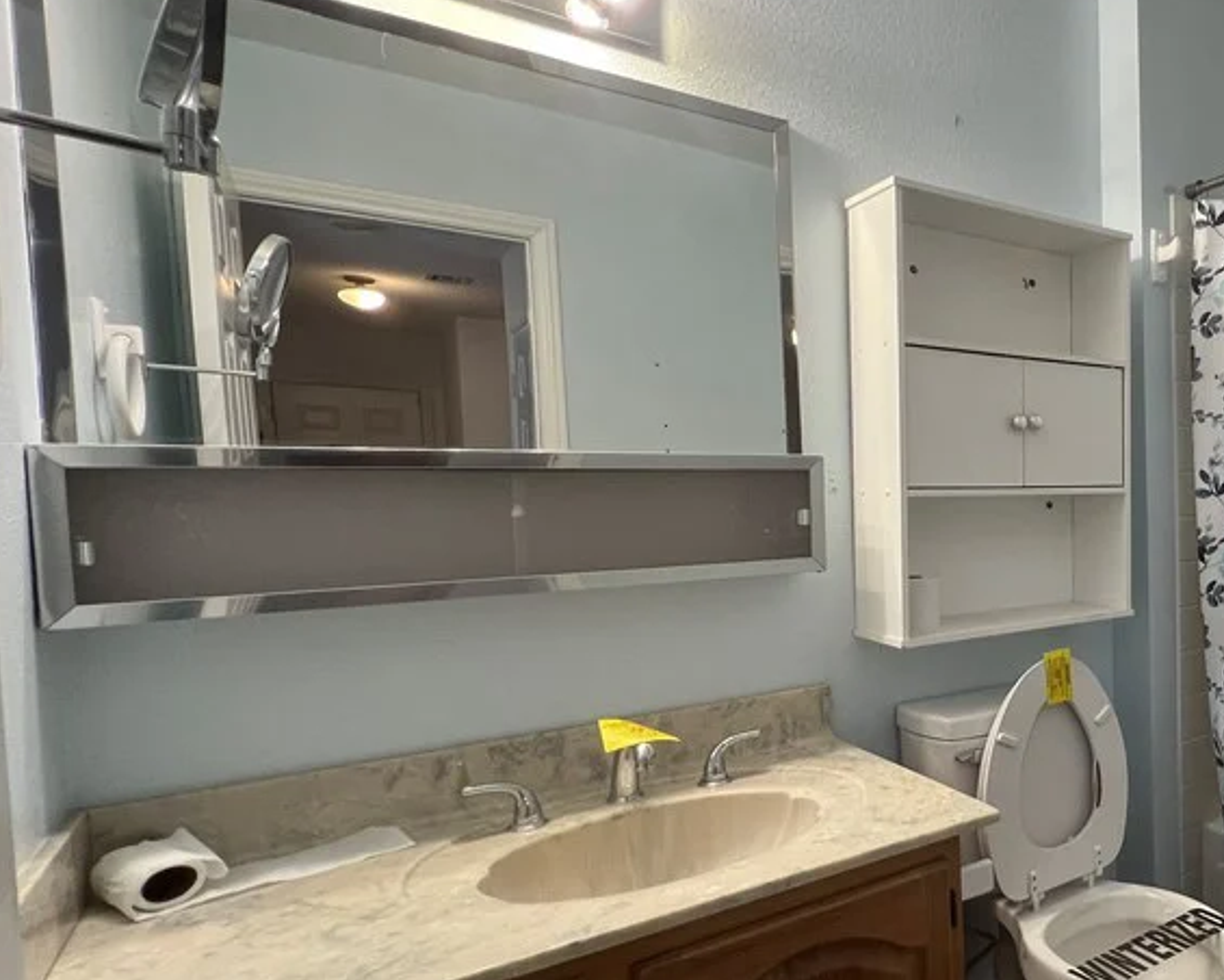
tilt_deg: -2.6
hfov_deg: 62.4
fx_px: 833
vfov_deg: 60.8
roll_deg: +0.9
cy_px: 523
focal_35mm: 23
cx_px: 1075
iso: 160
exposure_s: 1/120
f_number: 1.8
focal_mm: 1.57
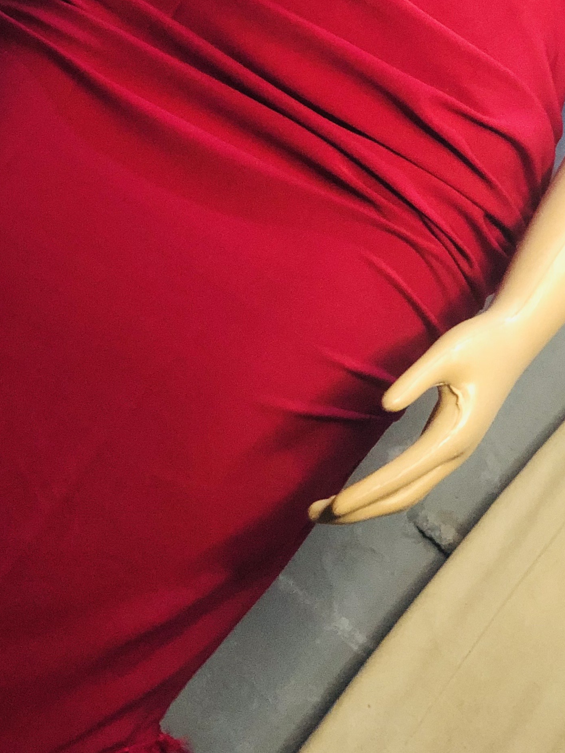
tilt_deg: +11.5
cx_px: 335
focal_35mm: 112
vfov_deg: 17.3
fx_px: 2437
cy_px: 47
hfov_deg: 13.2
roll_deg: -38.4
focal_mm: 6
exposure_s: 1/9
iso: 160
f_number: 2.4
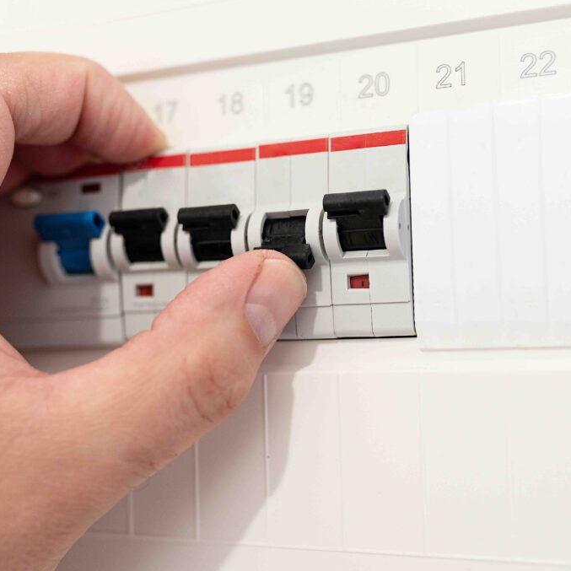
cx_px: 187
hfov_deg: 37.1
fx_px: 840
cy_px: 287
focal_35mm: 45
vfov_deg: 37.6
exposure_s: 1/30
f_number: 2.8
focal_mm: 35
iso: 400
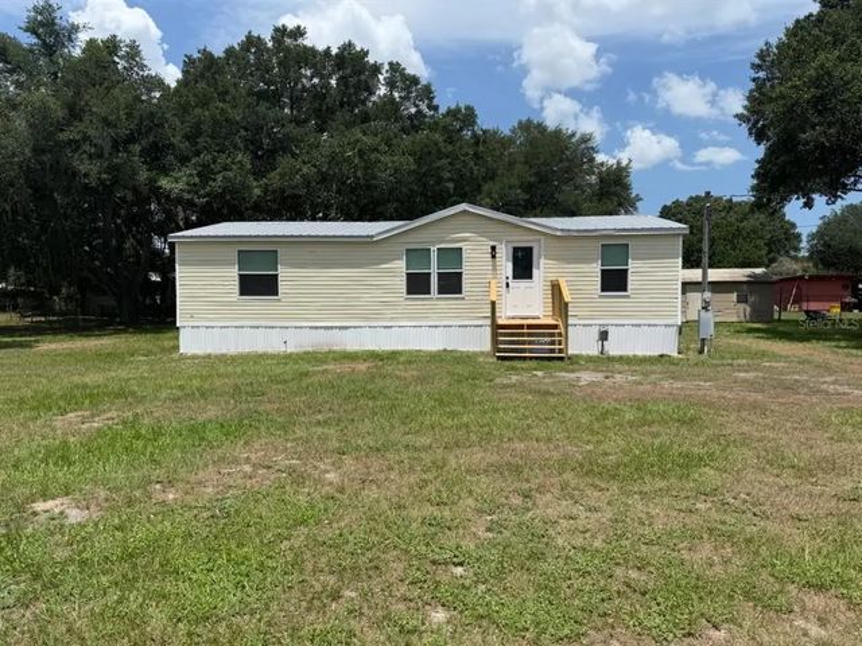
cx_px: 431
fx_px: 598
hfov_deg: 71.6
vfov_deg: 56.8
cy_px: 323
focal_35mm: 24
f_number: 1.78
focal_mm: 6.76
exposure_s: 1/6711
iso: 80
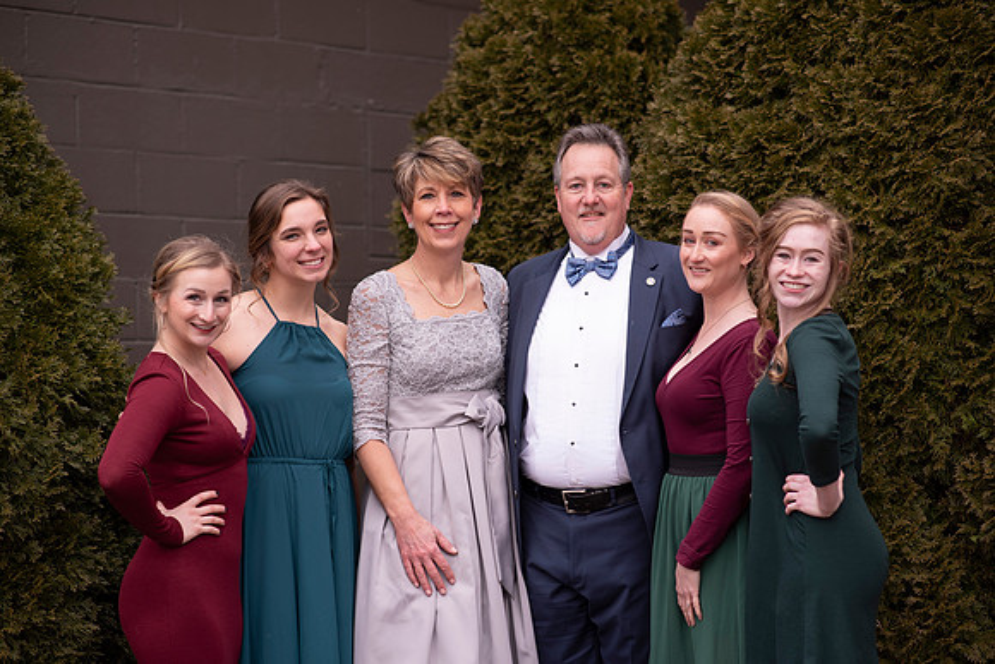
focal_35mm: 85
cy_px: 332
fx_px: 2350
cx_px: 498
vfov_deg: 16.1
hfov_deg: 23.9
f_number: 2.5
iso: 100
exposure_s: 1/125
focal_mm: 85
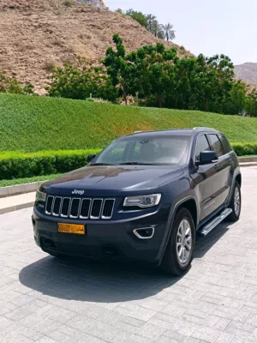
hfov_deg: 41.8
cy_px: 172
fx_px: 337
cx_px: 128
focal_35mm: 34
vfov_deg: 54.0
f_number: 1.75
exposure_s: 1/900
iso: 184
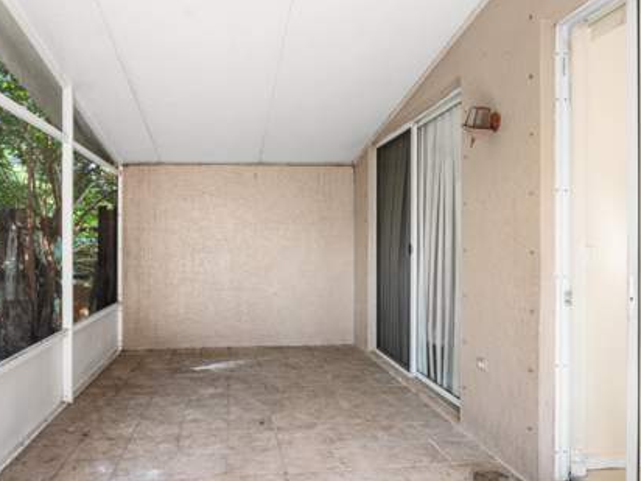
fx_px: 518
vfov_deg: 49.7
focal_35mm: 28
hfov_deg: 63.2
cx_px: 277
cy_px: 248
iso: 125
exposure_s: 1/1.25
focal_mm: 25
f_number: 8
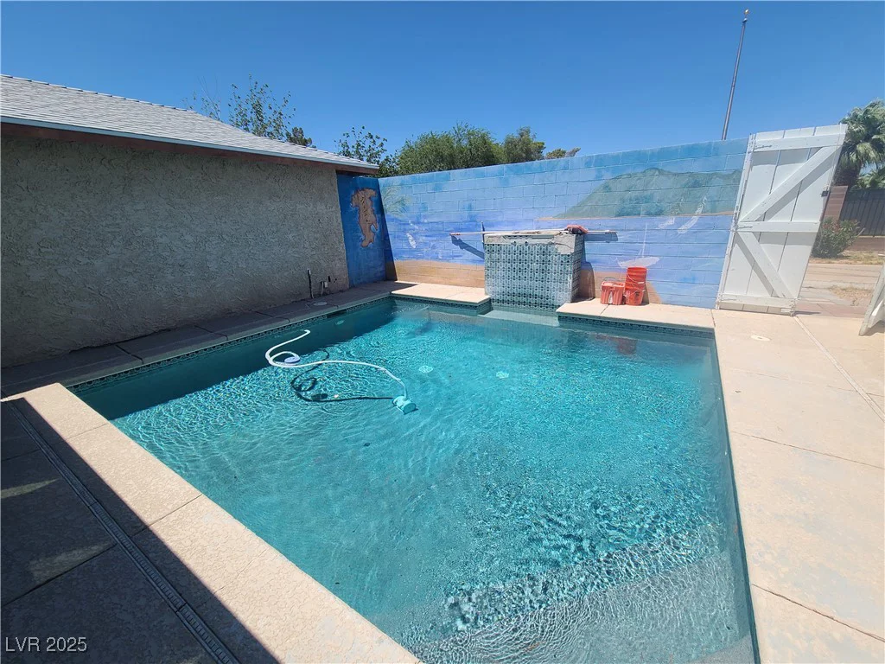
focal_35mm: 13
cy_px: 332
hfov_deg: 106.2
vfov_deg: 89.9
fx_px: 332
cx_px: 442
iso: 50
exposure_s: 1/2140
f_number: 2.2
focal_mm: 2.2
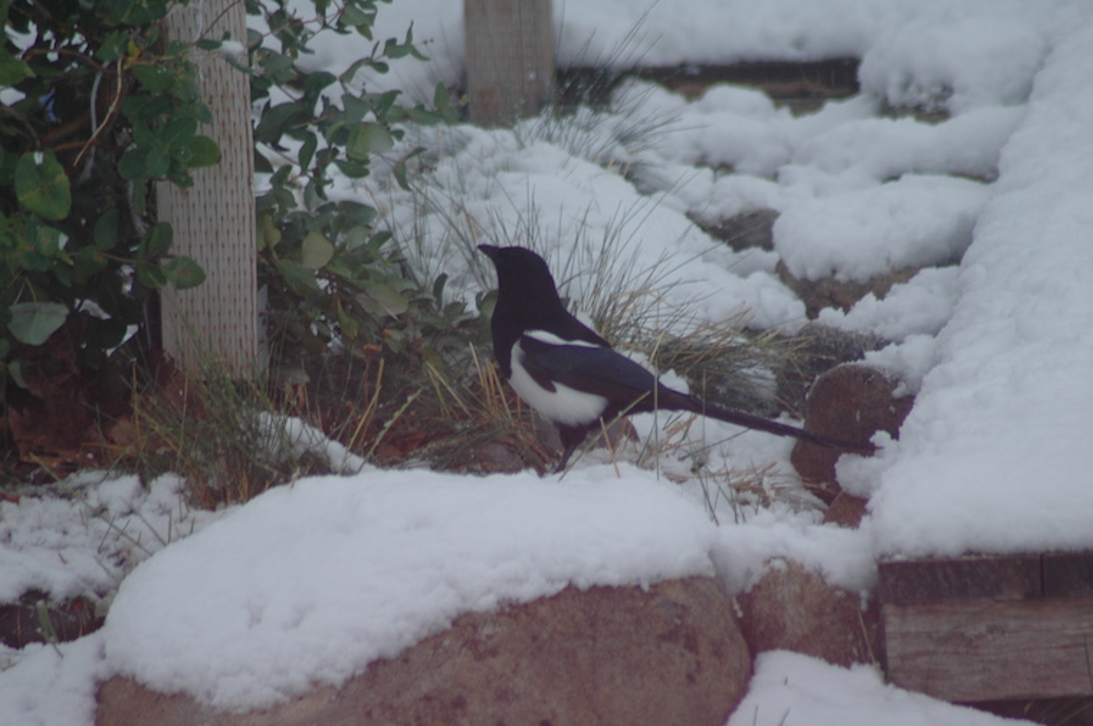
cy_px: 363
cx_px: 546
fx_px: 13648
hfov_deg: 4.6
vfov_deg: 3.0
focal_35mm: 450
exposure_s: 1/60
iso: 200
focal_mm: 300
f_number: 5.6
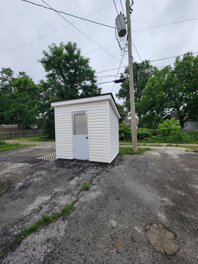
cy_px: 132
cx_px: 99
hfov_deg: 89.9
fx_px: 99
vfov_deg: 106.2
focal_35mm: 13
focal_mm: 2.2
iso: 50
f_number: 2.2
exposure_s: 1/375
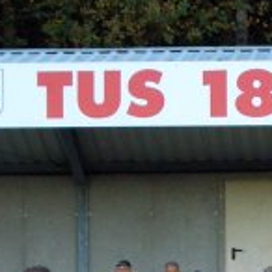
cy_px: 322
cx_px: 332
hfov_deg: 9.1
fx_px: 1689
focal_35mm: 190
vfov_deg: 9.1
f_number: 3.1
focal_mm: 8.2
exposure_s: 1/80
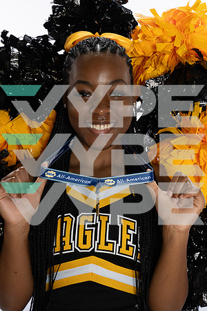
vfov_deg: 28.8
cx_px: 104
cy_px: 156
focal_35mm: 70
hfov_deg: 19.5
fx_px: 604
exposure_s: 1/250
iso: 1250
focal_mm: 70
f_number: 11
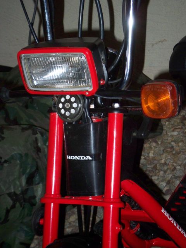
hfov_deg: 13.0
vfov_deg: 17.3
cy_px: 124
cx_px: 93
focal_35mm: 114
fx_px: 817
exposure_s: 1/125
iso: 200
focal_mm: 18.9
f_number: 4.4
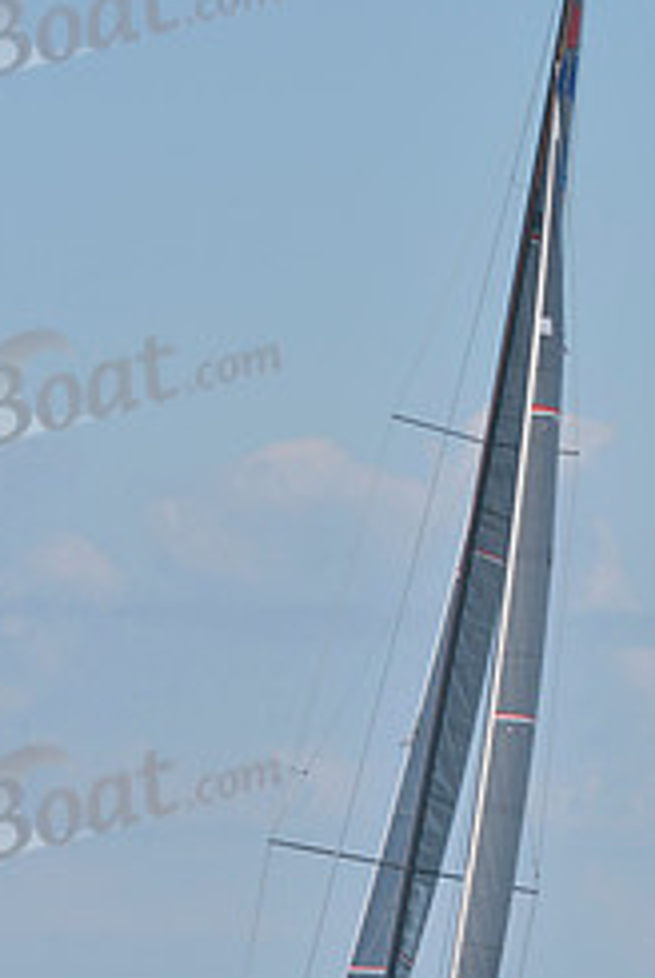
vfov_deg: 4.4
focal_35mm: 473
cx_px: 489
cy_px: 567
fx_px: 12872
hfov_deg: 2.9
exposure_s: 1/1600
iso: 280
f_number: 7.1
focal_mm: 200
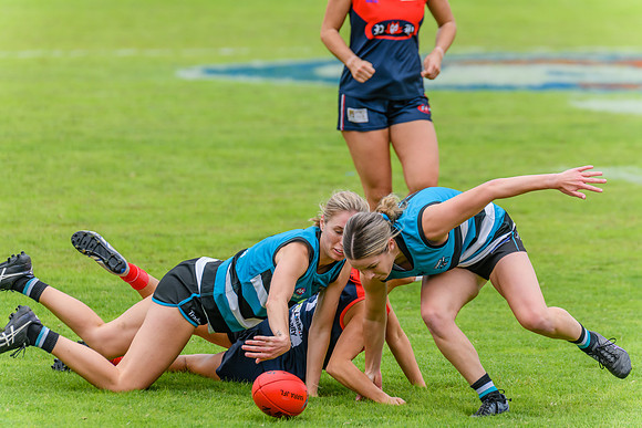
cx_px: 321
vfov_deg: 3.6
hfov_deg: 5.4
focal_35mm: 380
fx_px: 6778
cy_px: 214
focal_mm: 380
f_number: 5.6
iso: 800
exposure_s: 1/1600
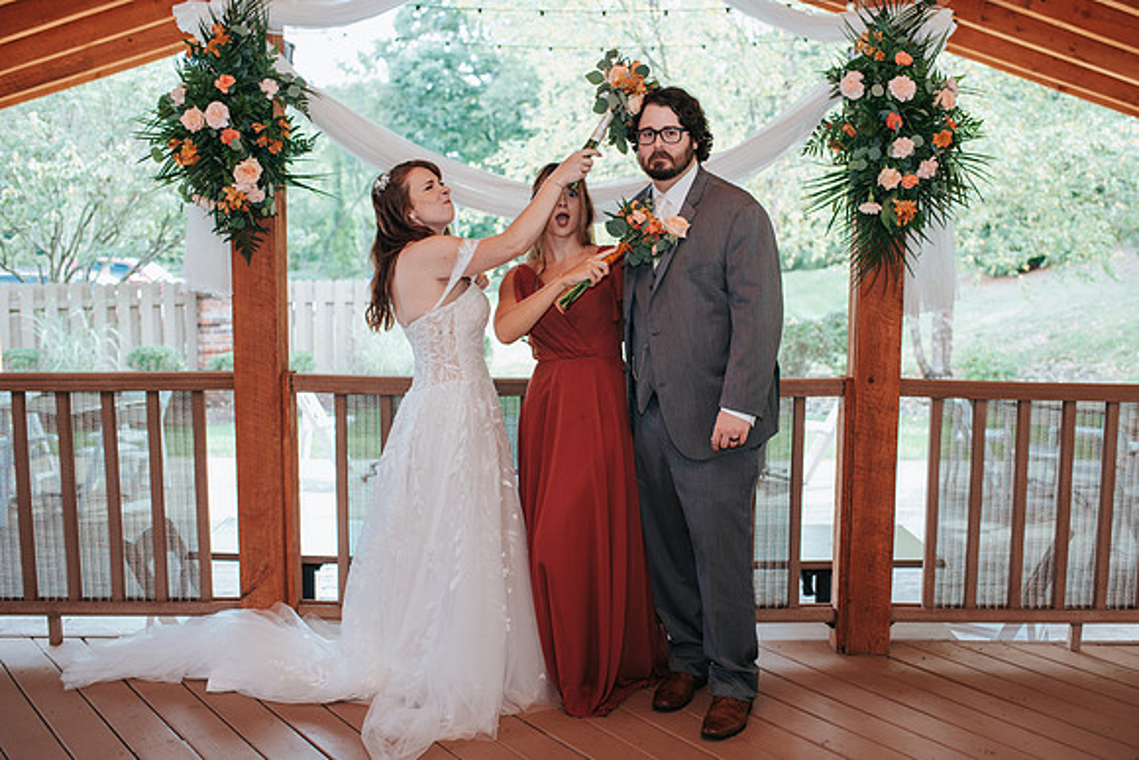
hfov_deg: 49.3
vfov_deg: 34.0
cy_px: 380
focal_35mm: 39
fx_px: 1242
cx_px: 598
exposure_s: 1/200
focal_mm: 35
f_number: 3.2
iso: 360
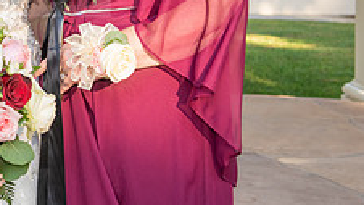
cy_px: -22
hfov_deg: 18.3
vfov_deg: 10.6
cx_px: -26
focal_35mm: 113
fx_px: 1090
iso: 400
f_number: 5.6
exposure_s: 1/200
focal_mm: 42
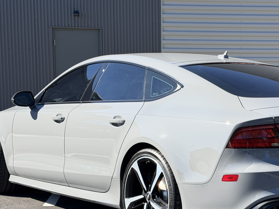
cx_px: 195
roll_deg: +0.8
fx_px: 677
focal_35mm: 84
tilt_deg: -6.2
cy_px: 163
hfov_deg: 23.1
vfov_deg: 17.4
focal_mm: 6.76
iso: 64
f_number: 1.78
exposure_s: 1/1883
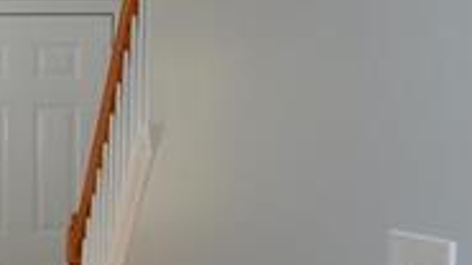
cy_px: 242
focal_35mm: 94
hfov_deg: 21.1
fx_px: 1176
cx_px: -92
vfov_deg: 12.8
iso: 125
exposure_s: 1/50
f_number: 3.7
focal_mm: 4.5
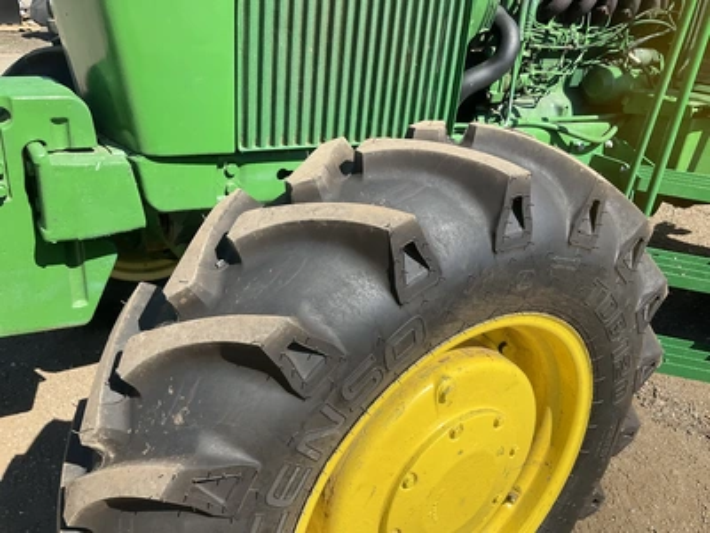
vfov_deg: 48.2
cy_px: 266
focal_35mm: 29
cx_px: 355
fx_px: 595
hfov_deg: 61.7
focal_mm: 3
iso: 25
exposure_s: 1/1055
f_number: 1.8
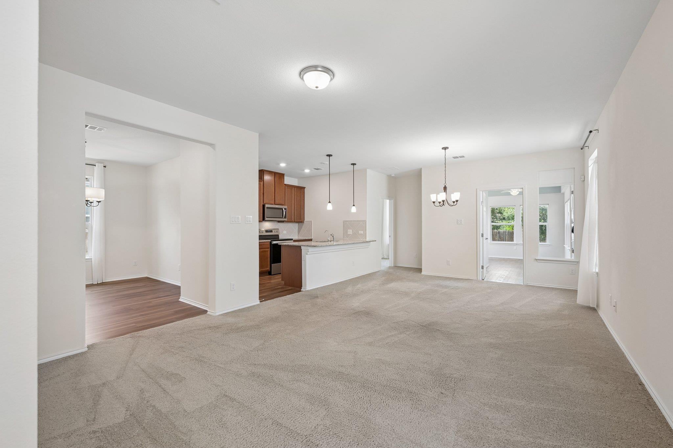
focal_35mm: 15
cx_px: 336
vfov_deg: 77.3
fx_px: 280
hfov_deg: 100.4
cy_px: 224
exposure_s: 1/15
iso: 180
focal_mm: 15
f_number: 6.7
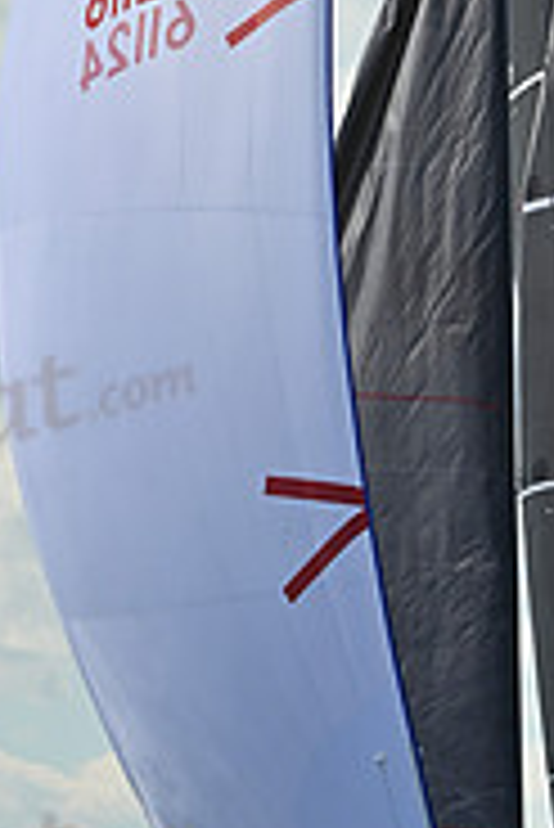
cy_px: 148
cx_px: 430
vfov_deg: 5.6
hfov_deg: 3.8
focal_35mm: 366
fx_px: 8432
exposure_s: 1/1000
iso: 250
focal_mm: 116
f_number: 10
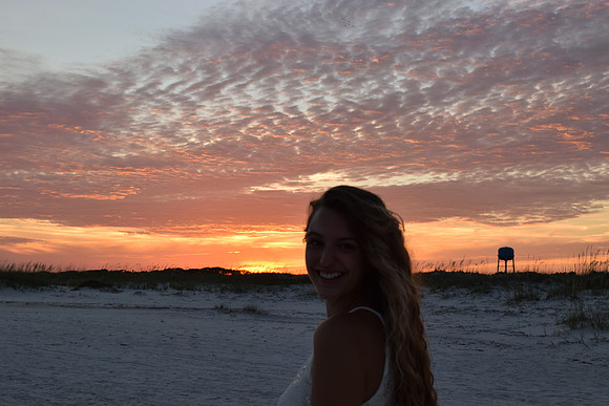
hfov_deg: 38.9
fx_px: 863
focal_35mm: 51
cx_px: 304
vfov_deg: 26.5
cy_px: 203
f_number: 7.1
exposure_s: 1/200
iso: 400
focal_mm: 34
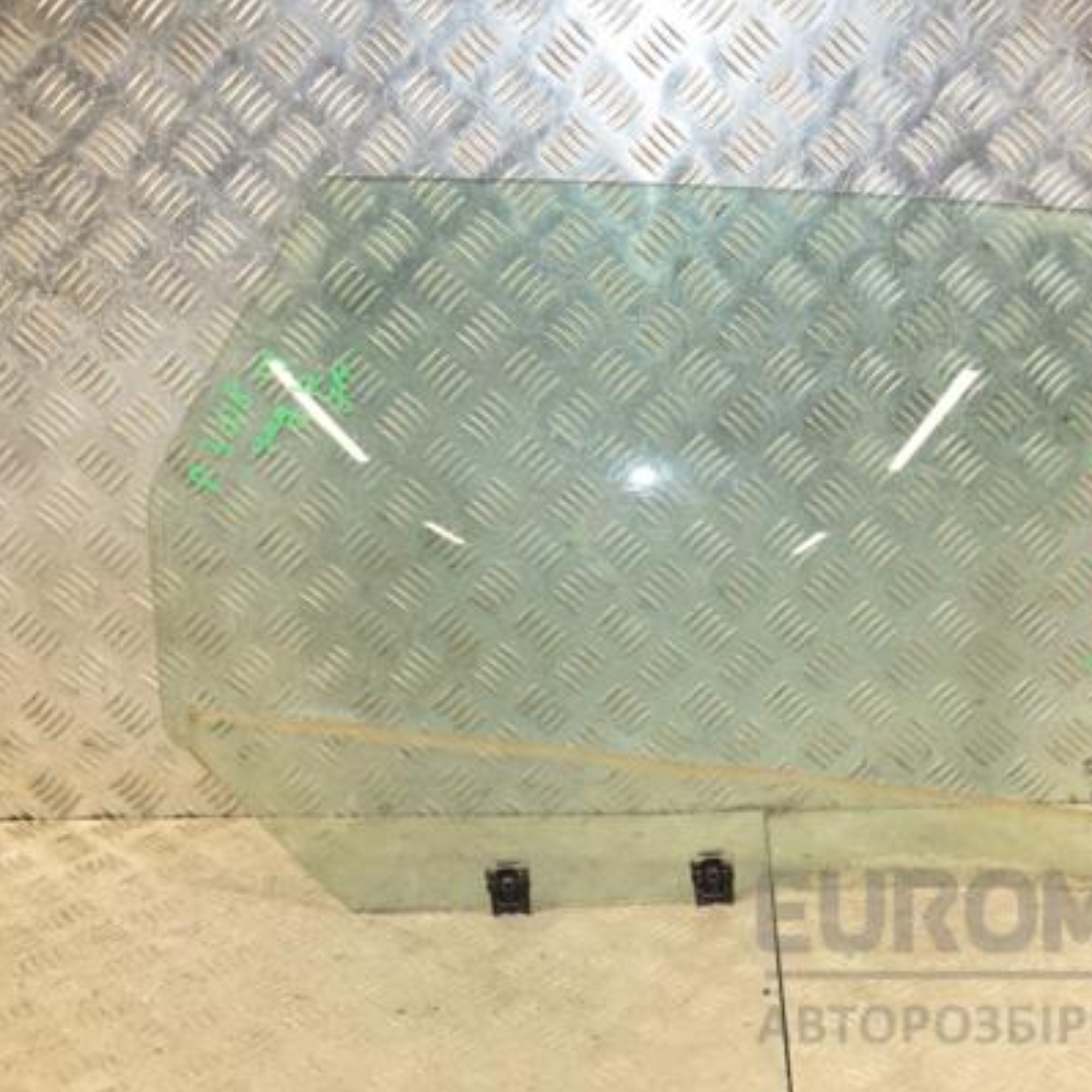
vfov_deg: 34.0
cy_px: 546
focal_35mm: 50
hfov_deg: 33.8
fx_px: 1785
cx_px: 705
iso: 800
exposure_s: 1/200
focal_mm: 26
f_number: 5
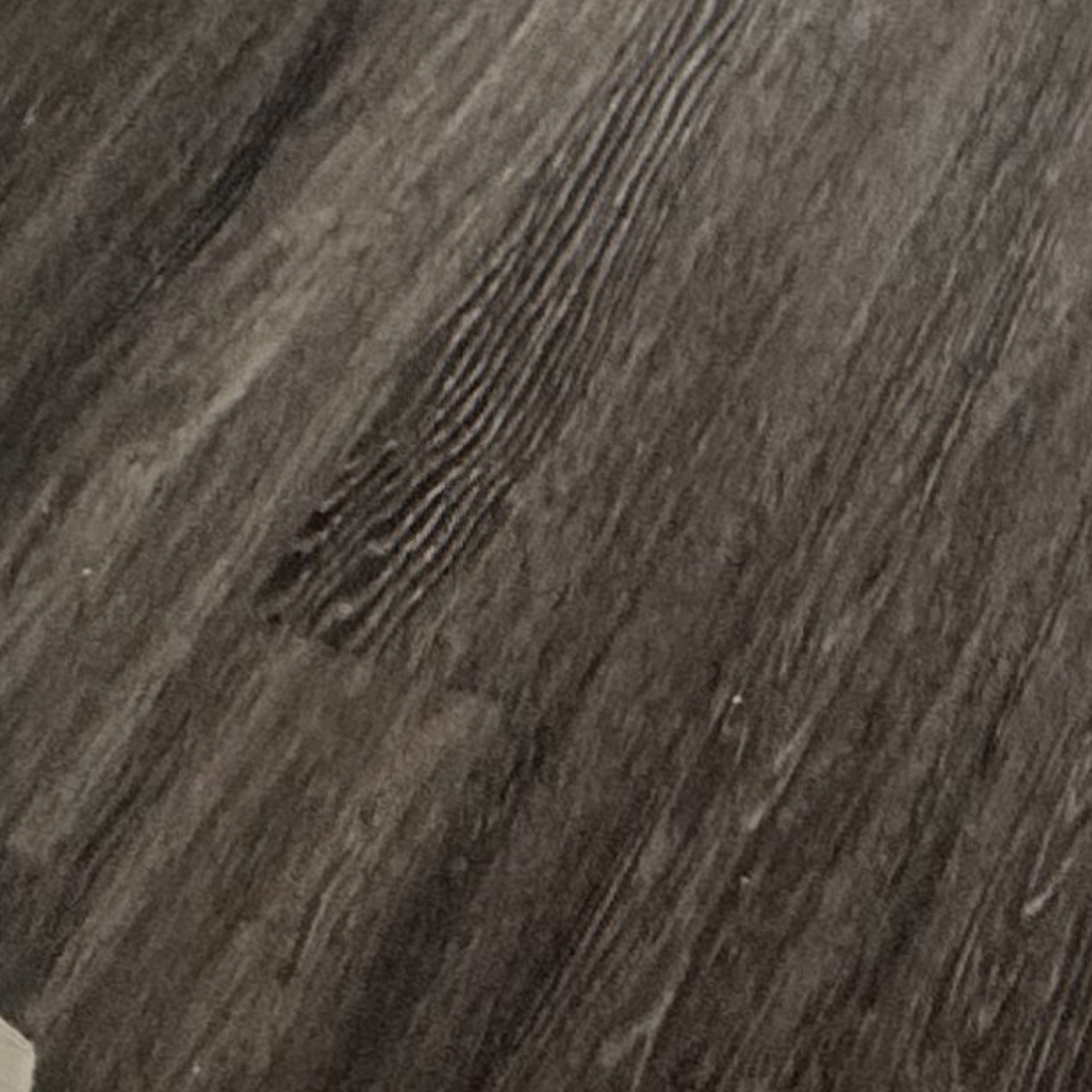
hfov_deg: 19.0
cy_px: -846
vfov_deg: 17.5
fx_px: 2891
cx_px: 1597
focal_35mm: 81
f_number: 2.2
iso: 400
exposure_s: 1/120
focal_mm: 2.22
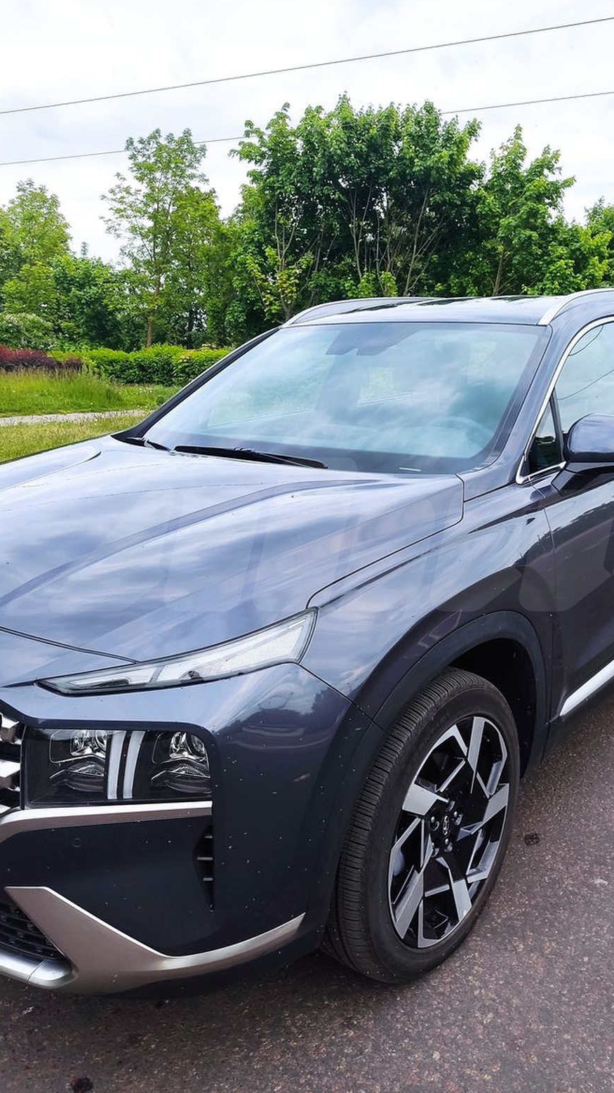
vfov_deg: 67.9
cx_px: 378
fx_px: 811
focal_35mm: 28
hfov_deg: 41.2
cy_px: 535
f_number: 1.79
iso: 64
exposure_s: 1/100
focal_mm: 4.71
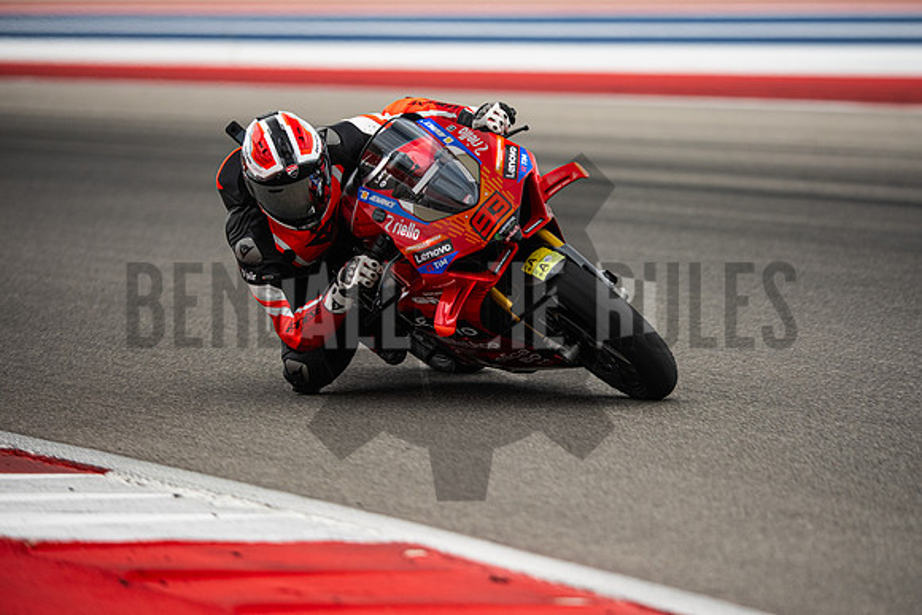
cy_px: 308
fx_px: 7685
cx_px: 461
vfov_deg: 4.6
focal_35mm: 300
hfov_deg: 6.9
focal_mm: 200
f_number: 2
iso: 320
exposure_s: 1/4000
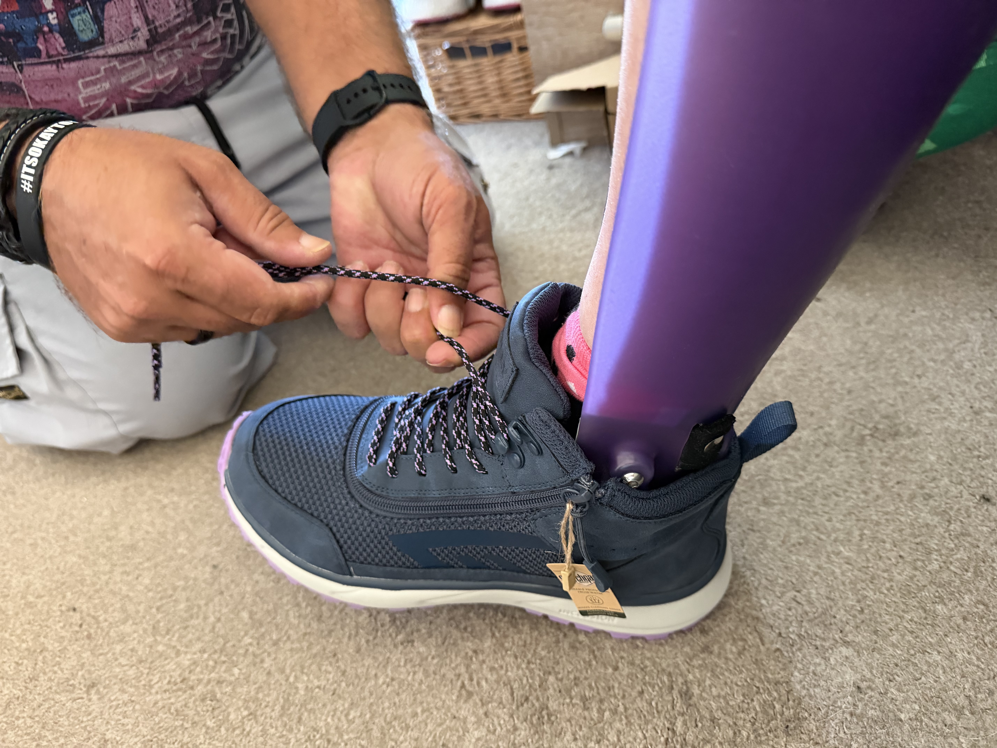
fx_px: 691
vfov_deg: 56.8
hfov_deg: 71.6
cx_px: 498
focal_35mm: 24
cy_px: 374
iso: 800
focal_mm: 6.76
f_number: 1.78
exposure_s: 1/44
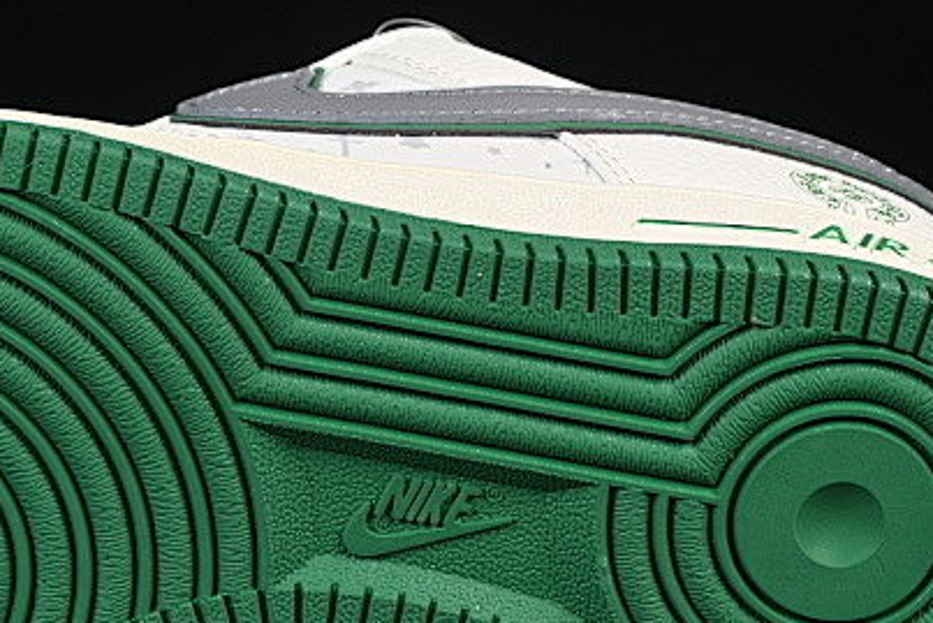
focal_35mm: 201
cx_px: 192
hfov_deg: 10.2
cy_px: 225
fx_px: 5211
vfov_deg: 6.8
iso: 160
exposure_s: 1/80
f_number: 7.1
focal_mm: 50
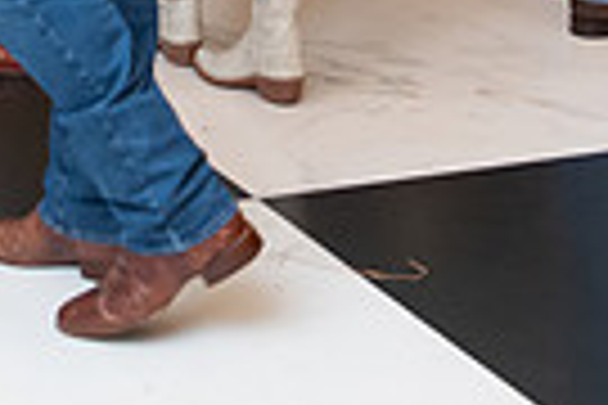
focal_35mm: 166
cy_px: -457
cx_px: 9
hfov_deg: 12.2
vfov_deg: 7.8
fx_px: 2803
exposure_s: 1/100
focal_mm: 38
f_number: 5
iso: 3200
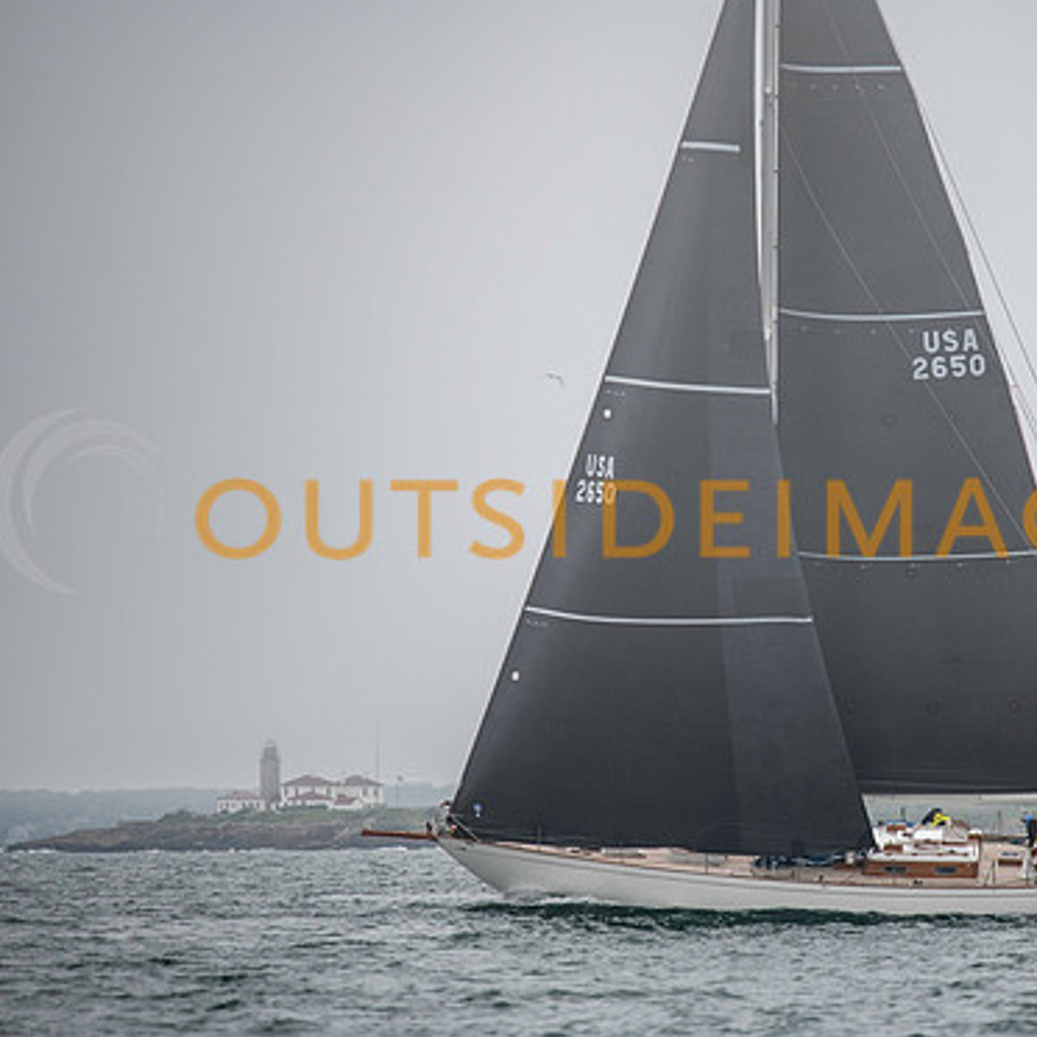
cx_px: 794
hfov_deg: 4.4
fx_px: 13625
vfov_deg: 4.4
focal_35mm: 402
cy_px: 500
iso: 250
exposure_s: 1/2000
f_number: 4
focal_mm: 300
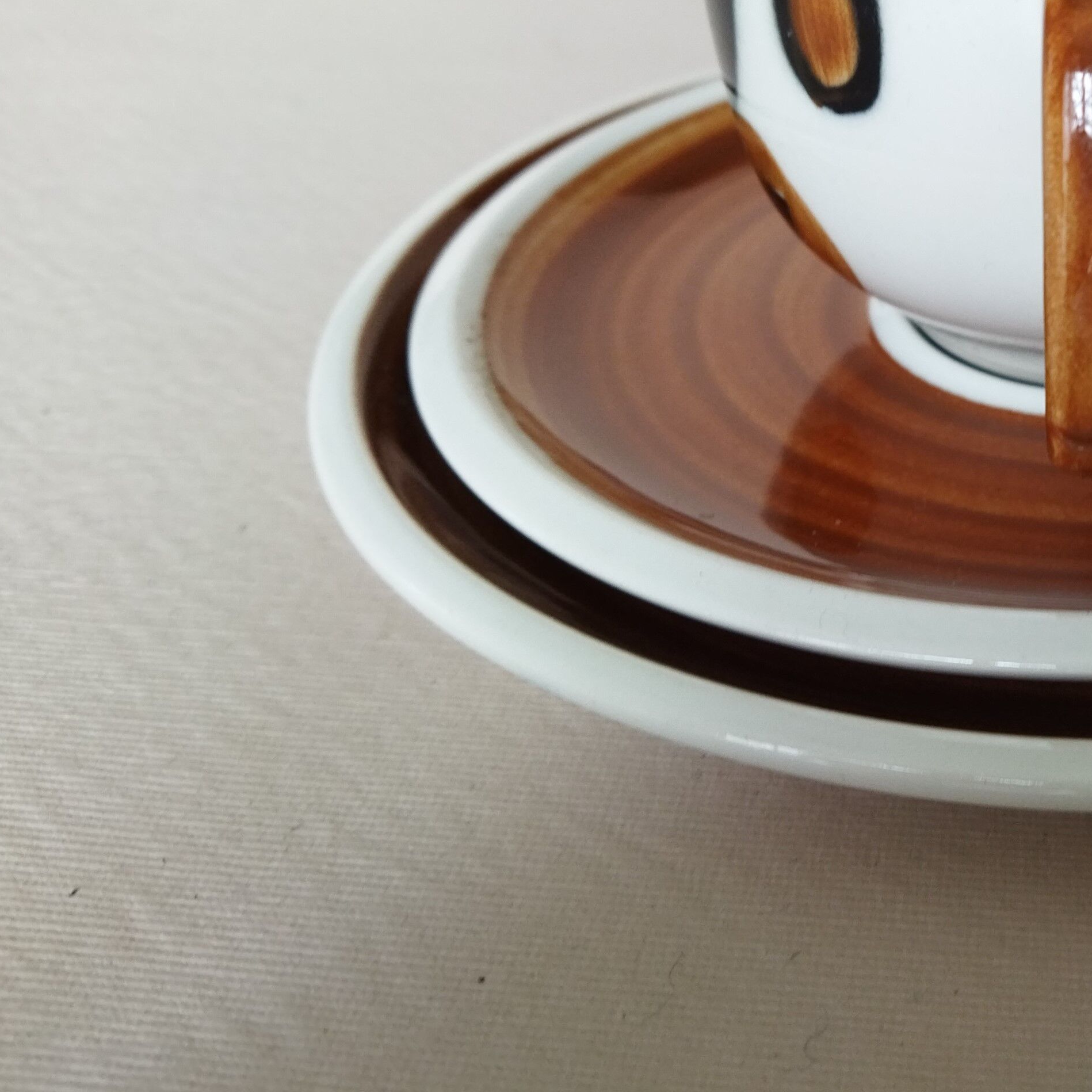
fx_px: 1749
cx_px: 1099
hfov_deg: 31.9
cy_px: 350
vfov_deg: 34.3
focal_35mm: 49
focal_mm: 4.71
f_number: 1.79
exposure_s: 1/50
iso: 110
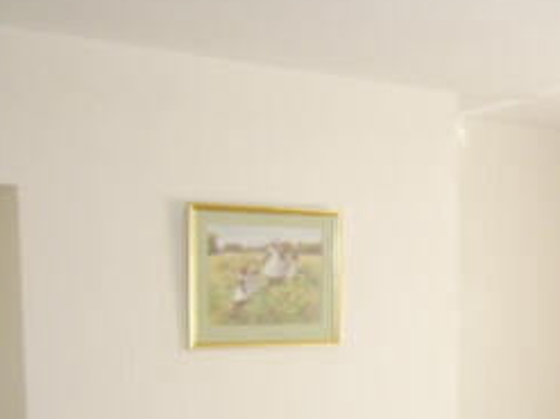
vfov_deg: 21.3
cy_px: 443
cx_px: 563
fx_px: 1067
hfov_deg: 27.6
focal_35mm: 66
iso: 80
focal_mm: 4.6
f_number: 2.8
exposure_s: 1/30
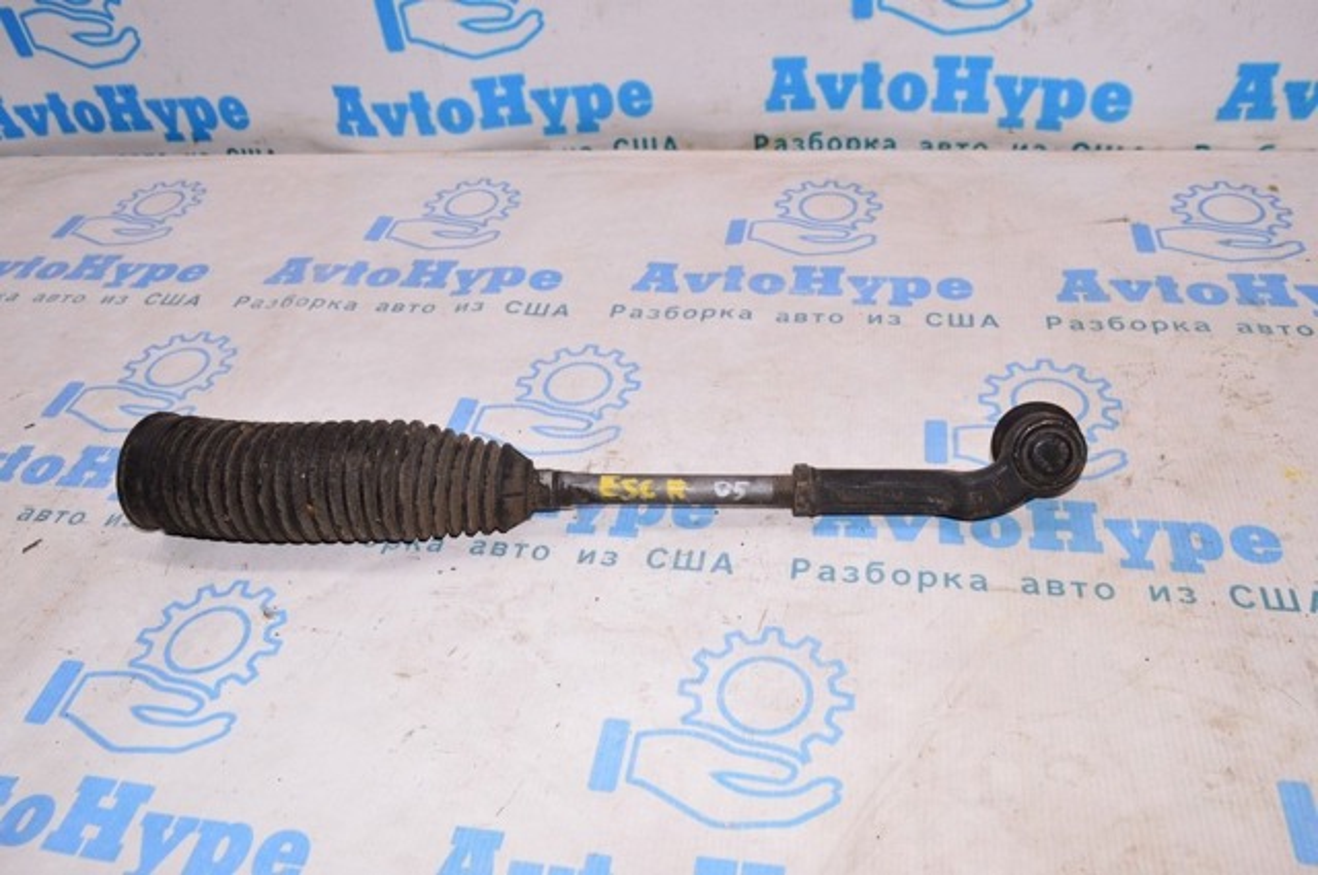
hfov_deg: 62.0
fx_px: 1097
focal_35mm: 30
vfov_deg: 43.5
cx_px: 659
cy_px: 438
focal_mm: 20
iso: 1600
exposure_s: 1/200
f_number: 8
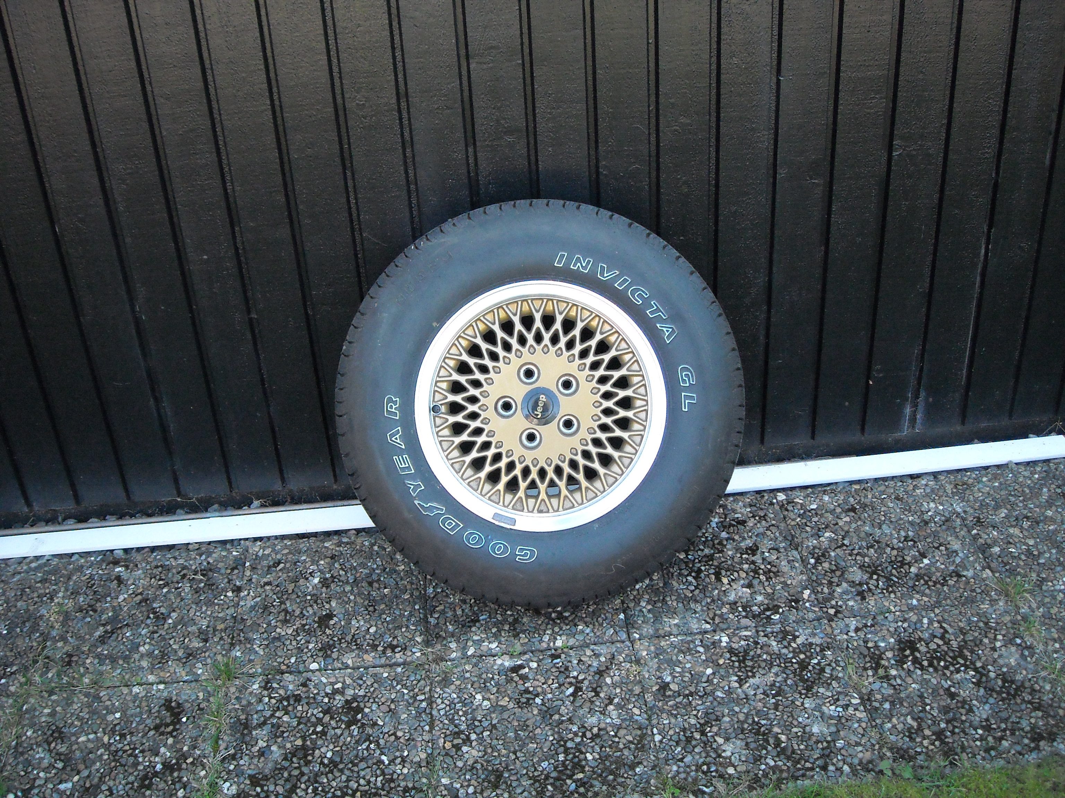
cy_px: 399
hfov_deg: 52.6
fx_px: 1077
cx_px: 532
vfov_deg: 40.7
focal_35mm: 35
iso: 366
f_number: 2.8
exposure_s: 1/250
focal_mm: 5.7
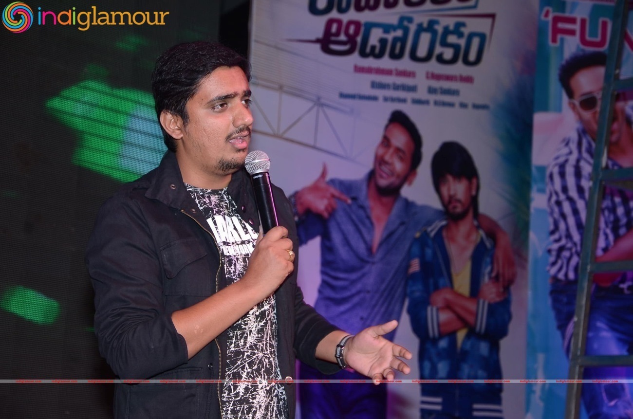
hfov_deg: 17.1
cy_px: 210
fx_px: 2106
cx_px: 316
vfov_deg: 11.4
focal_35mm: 120
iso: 250
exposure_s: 1/125
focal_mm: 80
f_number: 5.6
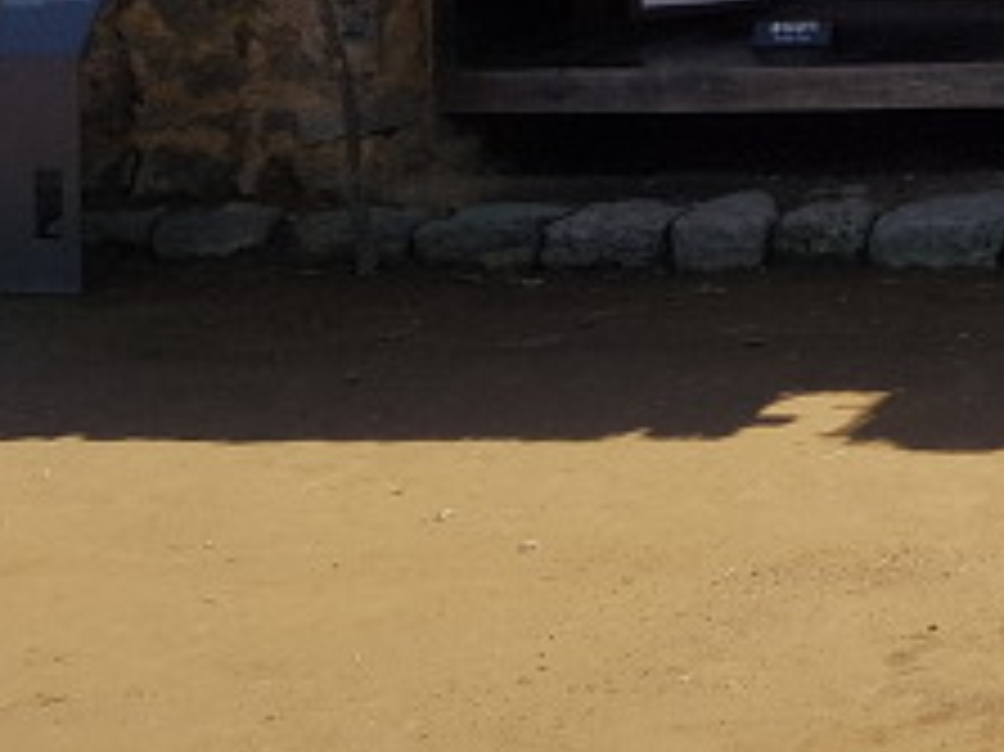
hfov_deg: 19.0
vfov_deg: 15.2
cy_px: -403
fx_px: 2580
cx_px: 1558
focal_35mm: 89
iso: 40
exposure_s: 1/1484
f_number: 1.7
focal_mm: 4.3
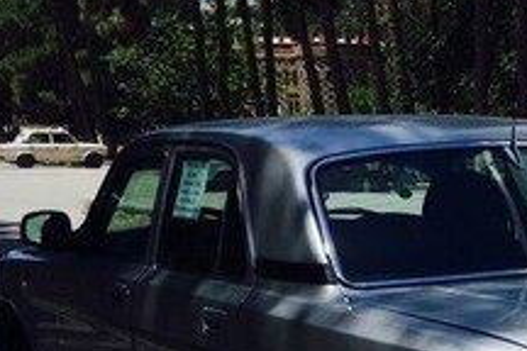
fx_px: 1347
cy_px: 537
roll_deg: -0.8
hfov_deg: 20.9
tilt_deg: -16.2
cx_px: 605
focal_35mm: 92
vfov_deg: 13.9
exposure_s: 1/3165
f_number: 2.2
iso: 32
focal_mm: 4.15
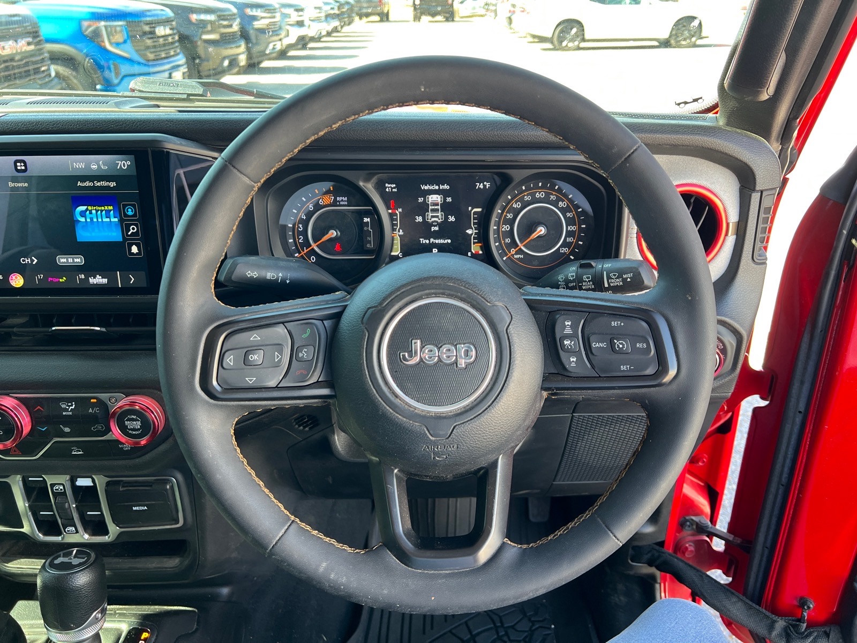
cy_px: 322
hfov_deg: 67.3
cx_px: 428
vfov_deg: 53.1
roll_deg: +1.8
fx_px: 644
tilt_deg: -27.5
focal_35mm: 26
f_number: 1.5
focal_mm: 5.7
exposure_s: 1/121
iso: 64
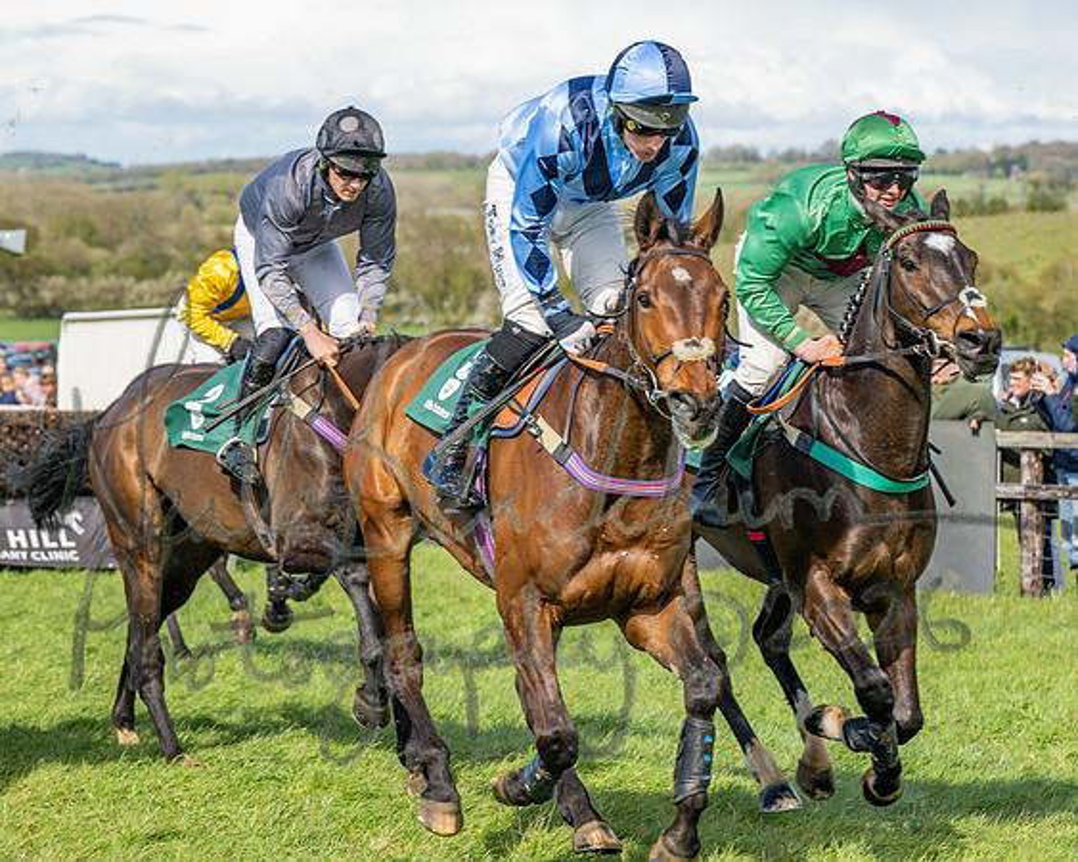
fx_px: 4211
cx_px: 356
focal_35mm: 132
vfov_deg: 11.7
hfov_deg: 14.6
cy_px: 381
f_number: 4
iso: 200
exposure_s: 1/1600
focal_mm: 70
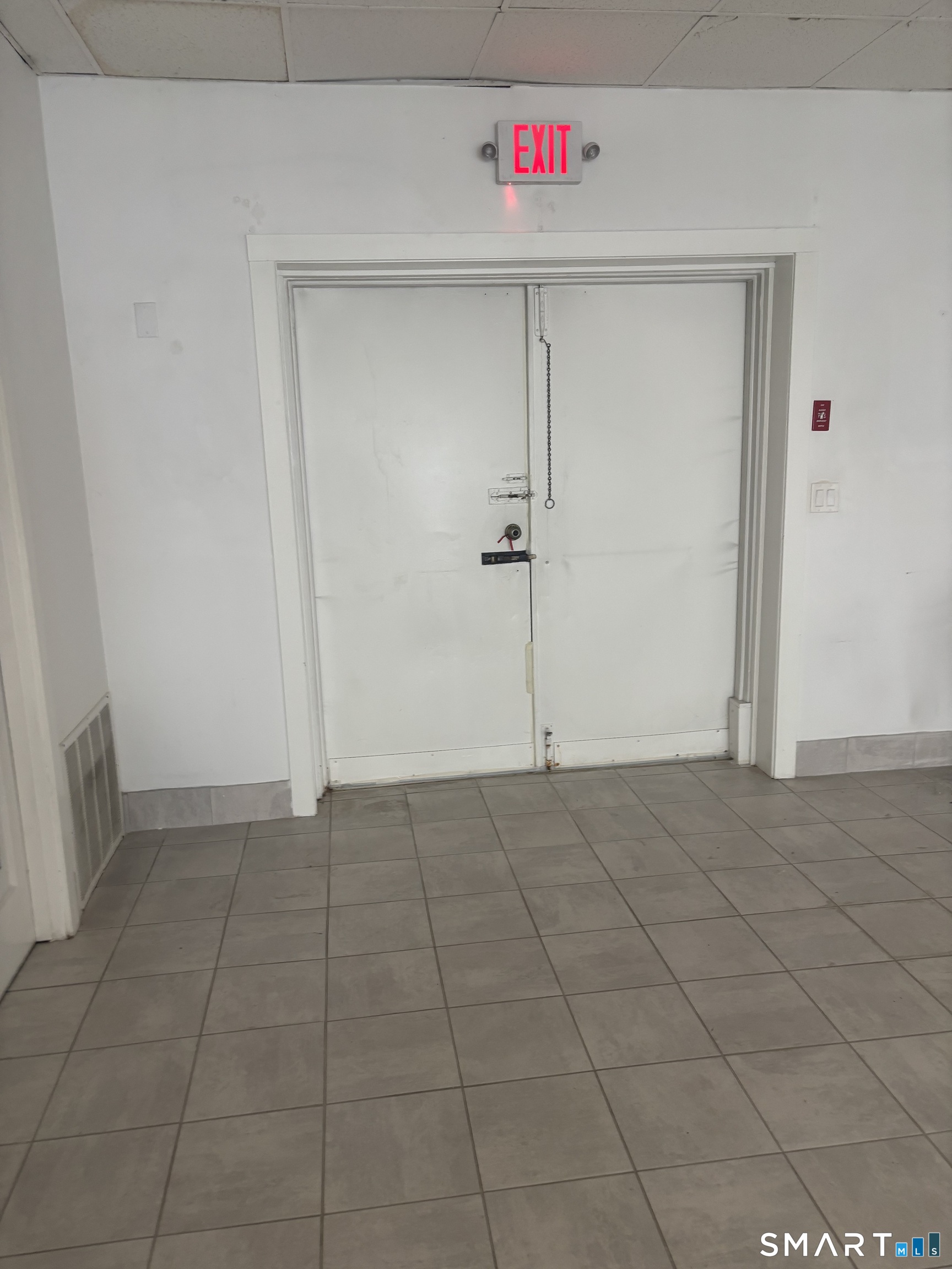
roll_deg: +1.0
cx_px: 476
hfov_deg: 53.1
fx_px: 953
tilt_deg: -11.7
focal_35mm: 26
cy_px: 634
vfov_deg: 67.3
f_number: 1.6
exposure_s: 1/60
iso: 125
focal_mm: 5.96
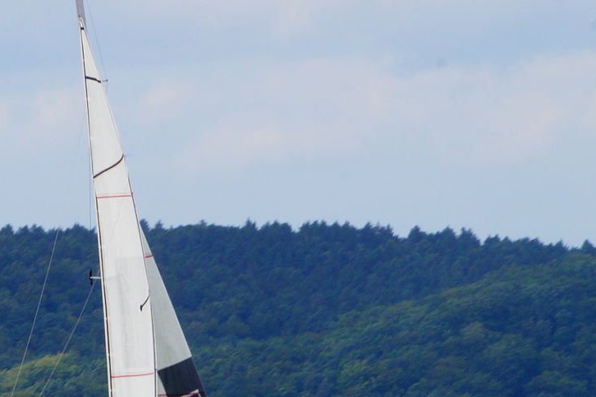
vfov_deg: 1.7
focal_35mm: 827
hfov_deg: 2.5
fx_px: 13682
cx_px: -9
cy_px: 395
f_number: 22
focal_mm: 200
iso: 200
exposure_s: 1/60
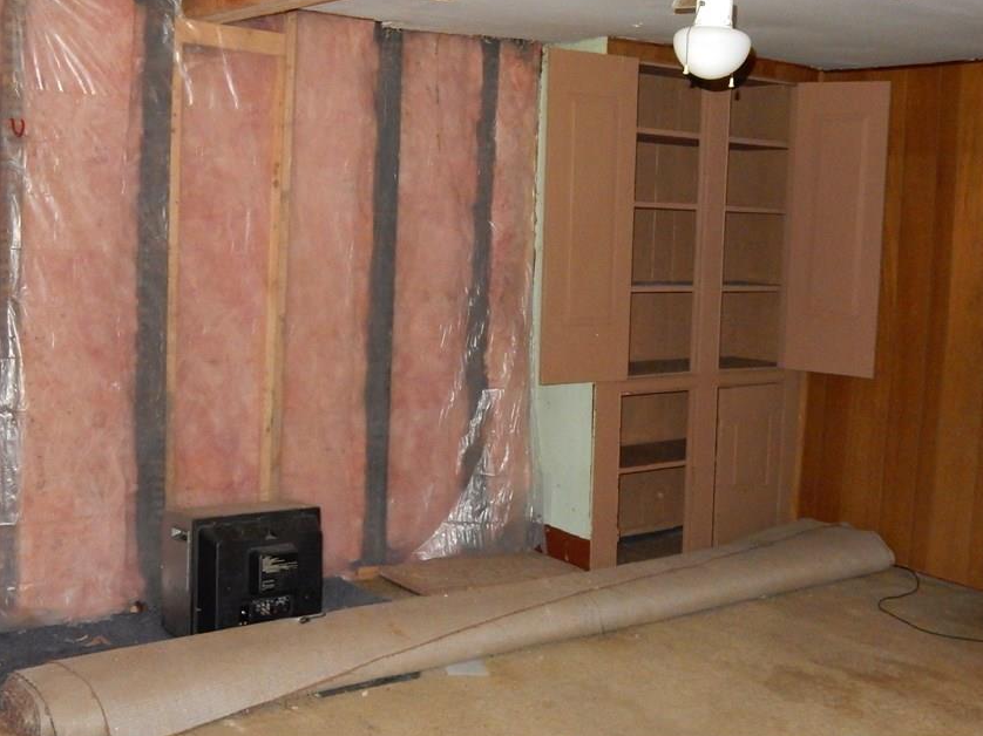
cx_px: 561
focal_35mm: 44
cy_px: 297
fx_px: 1249
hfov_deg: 42.9
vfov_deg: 32.8
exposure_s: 1/30
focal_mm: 6.4
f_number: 4
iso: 1000
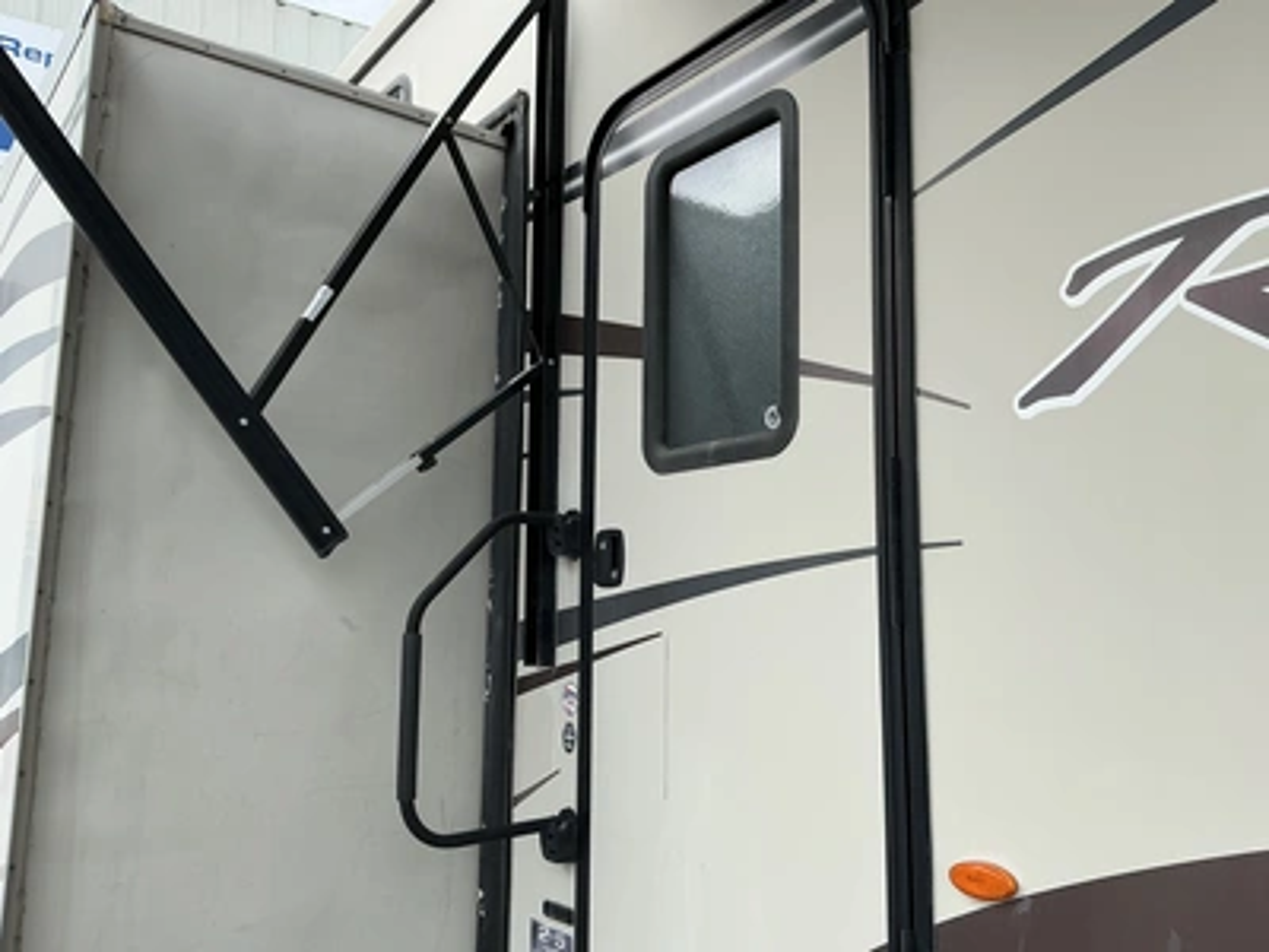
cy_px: 476
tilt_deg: +7.9
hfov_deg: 63.4
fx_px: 1026
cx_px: 634
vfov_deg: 49.7
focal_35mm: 28
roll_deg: +0.0
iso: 25
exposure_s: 1/642
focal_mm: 3
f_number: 1.8
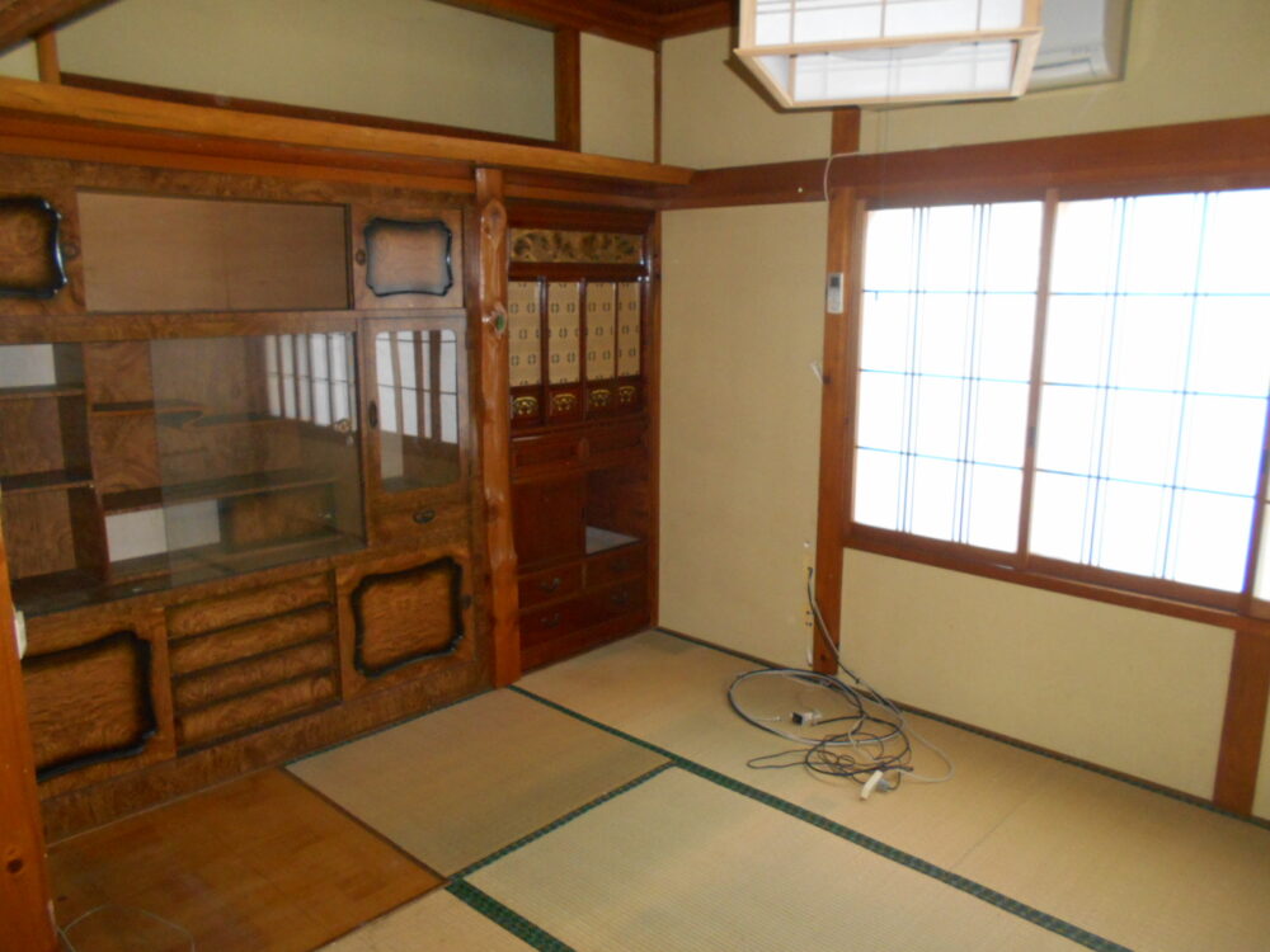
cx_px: 635
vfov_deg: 53.1
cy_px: 476
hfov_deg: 67.3
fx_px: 954
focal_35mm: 26
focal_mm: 4.6
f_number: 3.2
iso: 450
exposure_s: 1/25
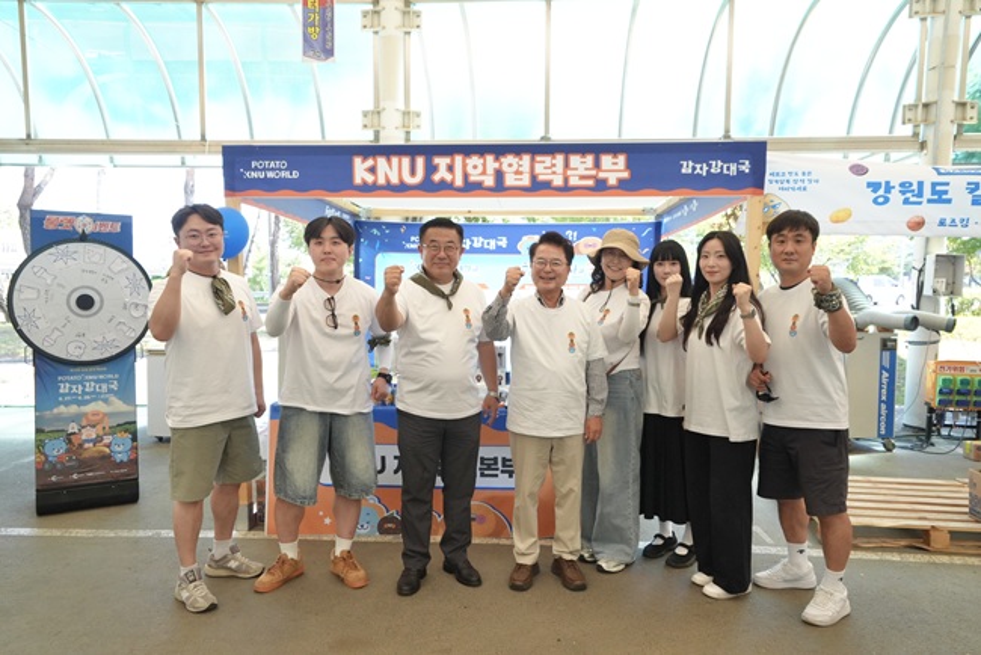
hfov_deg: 73.7
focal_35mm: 24
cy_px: 328
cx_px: 490
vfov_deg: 53.2
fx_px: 654
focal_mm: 24
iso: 2500
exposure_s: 1/500
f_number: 6.3
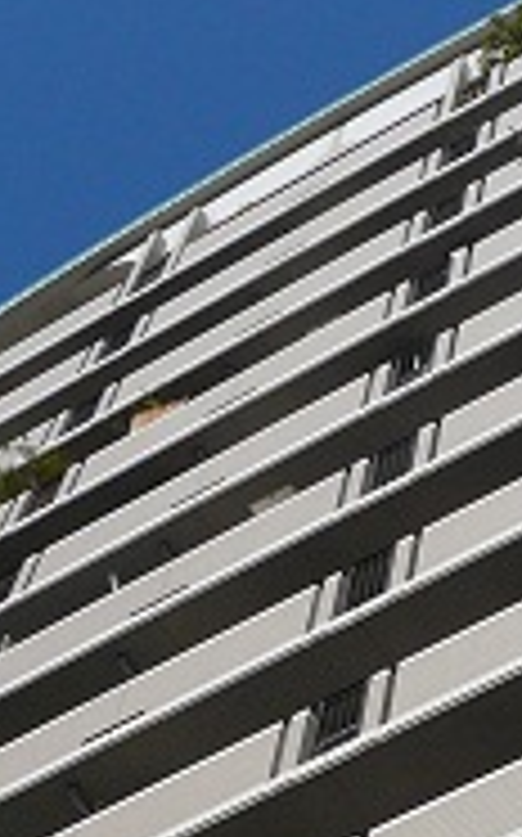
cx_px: 554
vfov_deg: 20.0
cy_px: 752
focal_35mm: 102
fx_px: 2325
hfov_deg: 12.6
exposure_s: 1/320
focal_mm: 4.6
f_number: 8
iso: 100
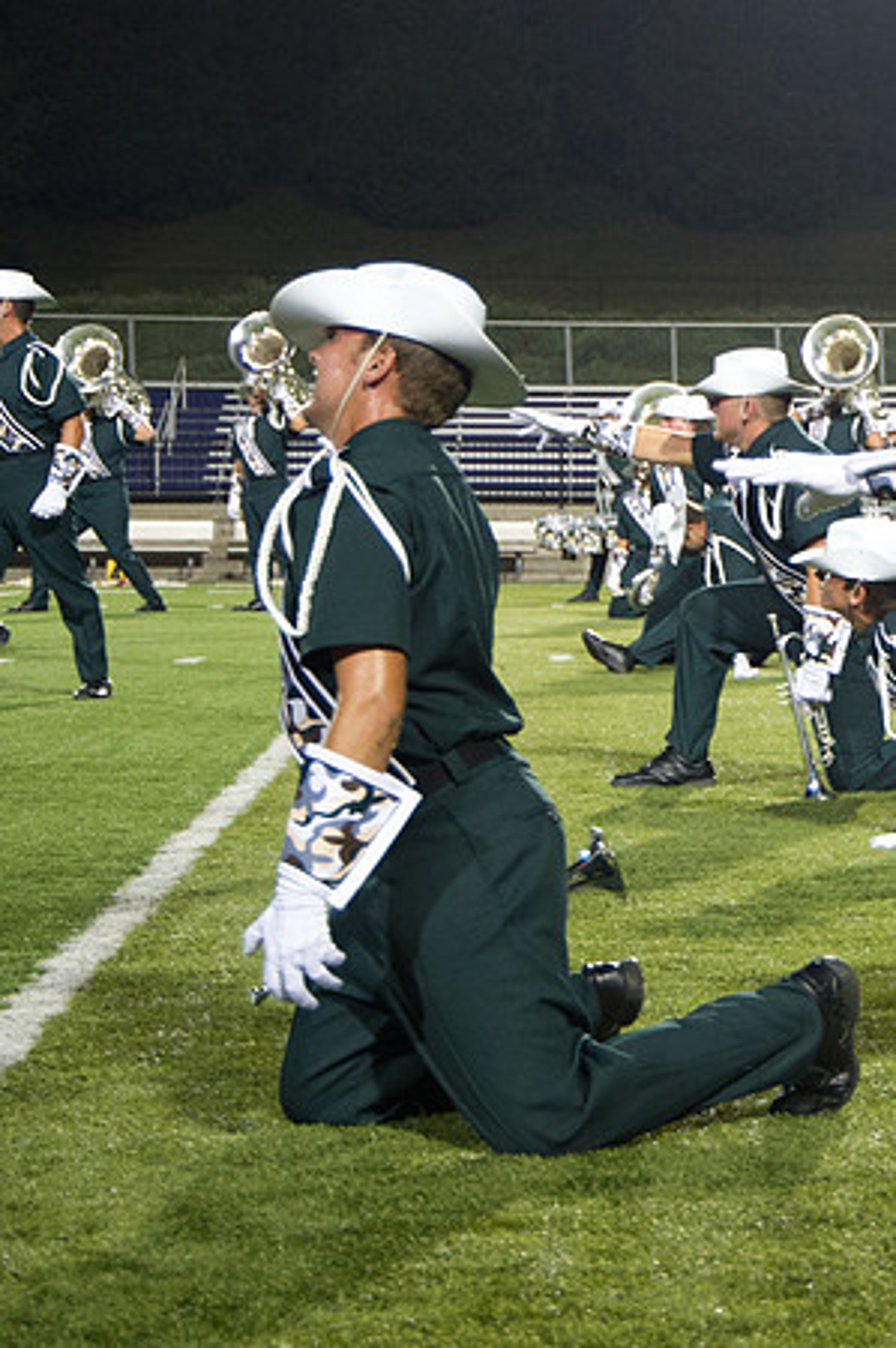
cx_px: 1221
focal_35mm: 105
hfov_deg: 12.5
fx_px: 3928
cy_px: 535
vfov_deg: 19.5
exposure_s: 1/160
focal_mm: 48
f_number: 4.8
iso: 2000
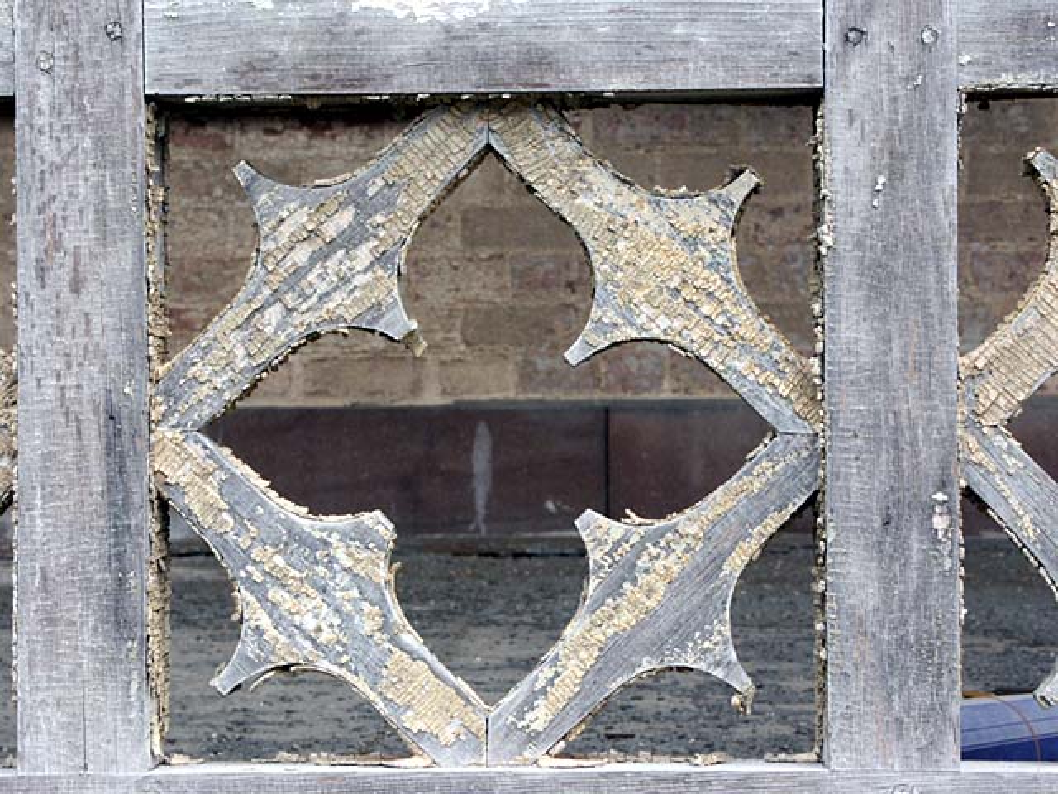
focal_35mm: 107
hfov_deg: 18.4
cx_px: 529
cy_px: 397
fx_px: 3270
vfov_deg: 13.8
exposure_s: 1/90
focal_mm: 26.64
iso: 100
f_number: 8
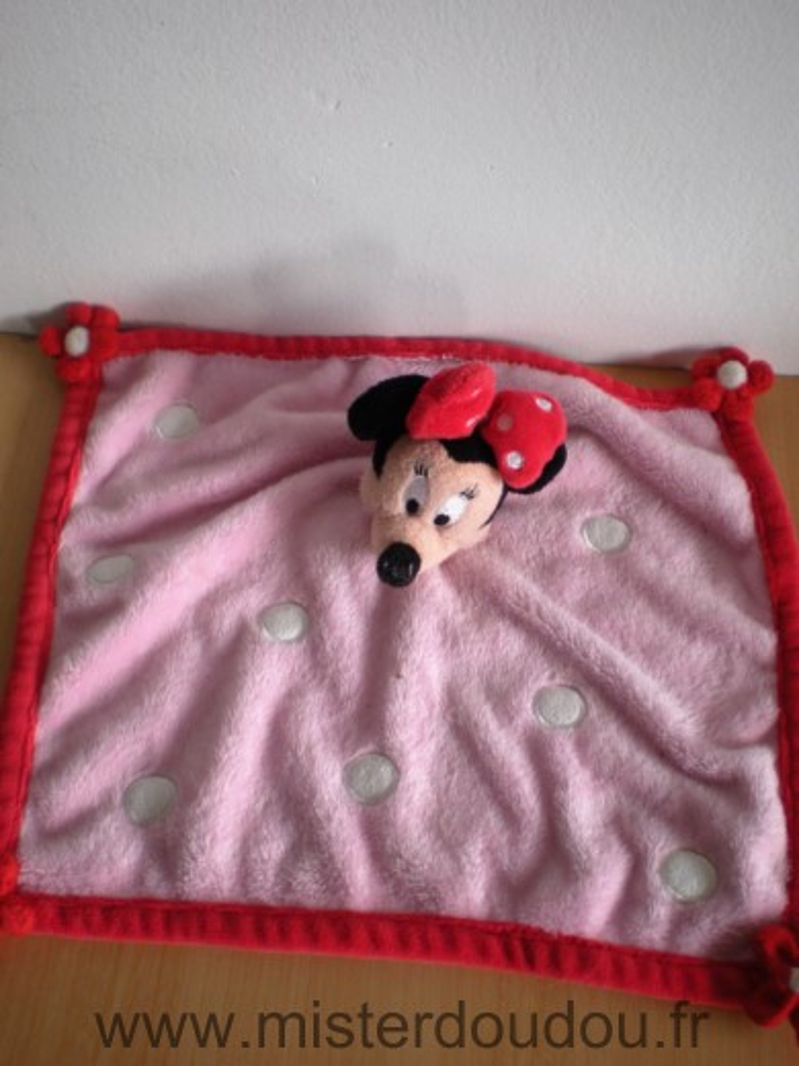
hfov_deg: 37.7
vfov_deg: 49.0
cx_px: 400
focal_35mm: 38
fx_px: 1169
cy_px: 533
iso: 135
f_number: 3.1
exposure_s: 1/57.4
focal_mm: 6.3
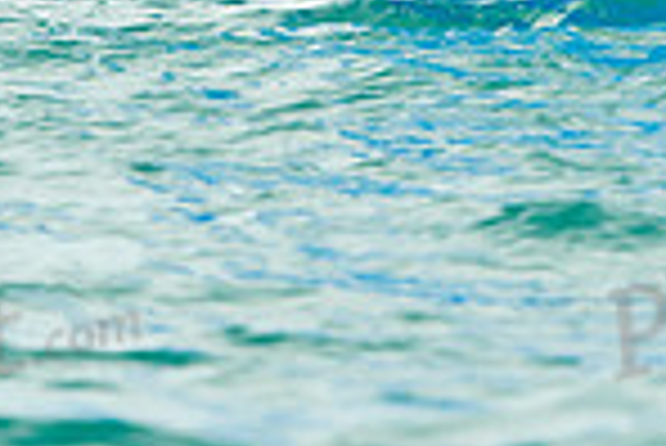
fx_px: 21999
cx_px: 378
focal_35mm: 1188
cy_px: -367
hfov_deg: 1.7
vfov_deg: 1.2
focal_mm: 300
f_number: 10
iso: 500
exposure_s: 1/1600
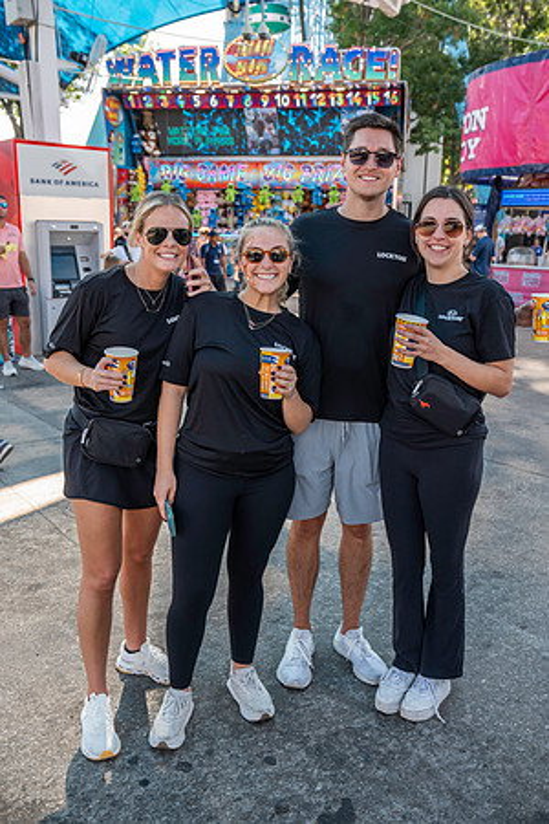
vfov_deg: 58.7
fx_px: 732
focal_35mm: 32
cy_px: 412
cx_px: 274
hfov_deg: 41.1
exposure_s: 1/200
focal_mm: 32
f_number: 4.5
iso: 200
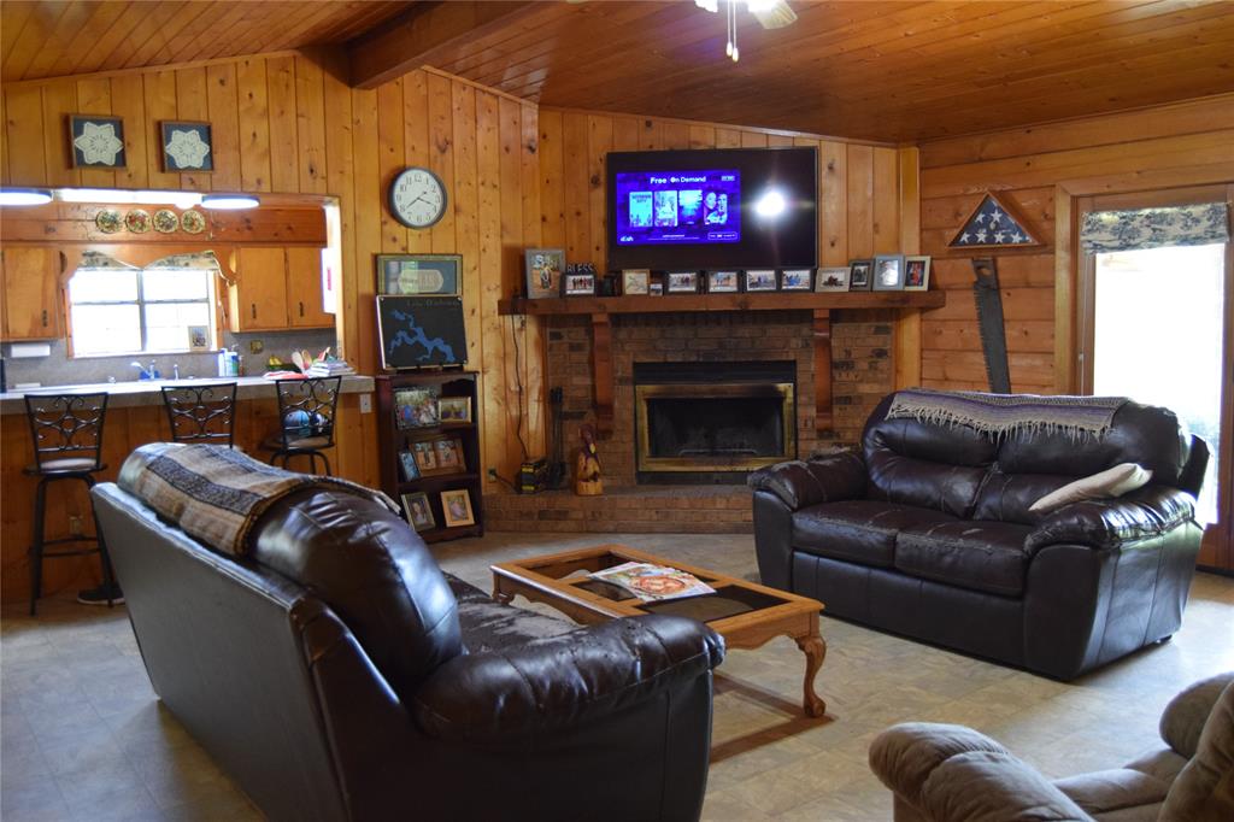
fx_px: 1028
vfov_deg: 43.6
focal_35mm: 30
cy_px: 411
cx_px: 617
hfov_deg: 61.9
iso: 2200
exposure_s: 1/60
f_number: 3.5
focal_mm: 20
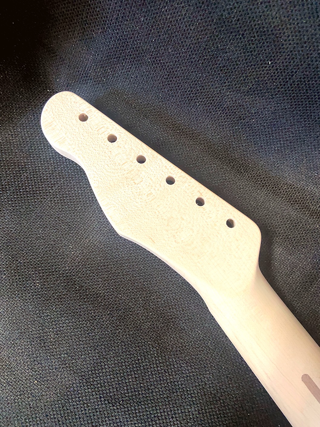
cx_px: 160
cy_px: 214
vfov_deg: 67.3
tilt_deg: -78.0
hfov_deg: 53.1
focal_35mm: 26
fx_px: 321
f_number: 1.8
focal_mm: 4.25
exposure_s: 1/60
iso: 500
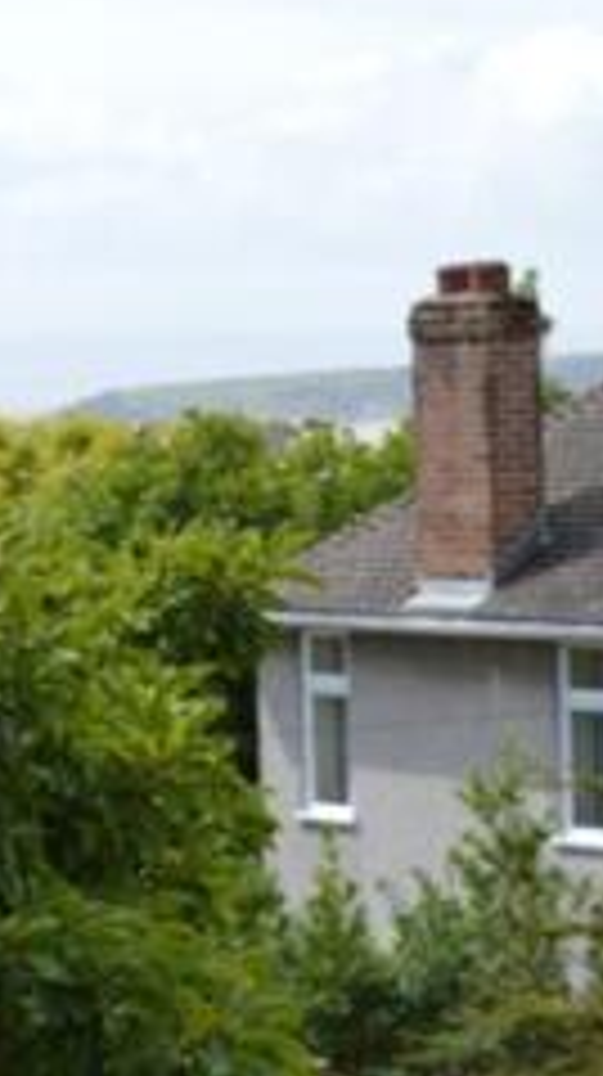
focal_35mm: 172
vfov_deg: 12.5
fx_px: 4902
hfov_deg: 7.0
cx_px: 310
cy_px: 425
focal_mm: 55
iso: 100
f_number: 8
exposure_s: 1/250
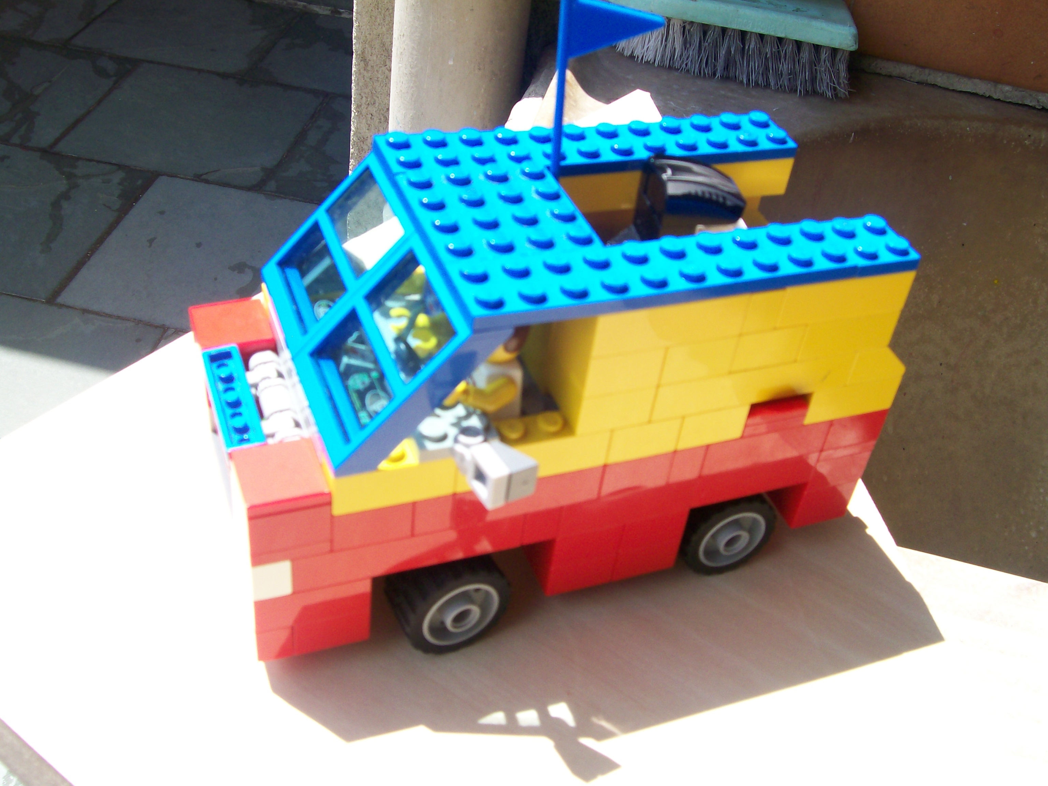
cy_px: 393
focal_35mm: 36
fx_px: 1090
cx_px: 524
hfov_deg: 51.4
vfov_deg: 39.7
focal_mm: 6
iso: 80
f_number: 4.8
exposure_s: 1/269
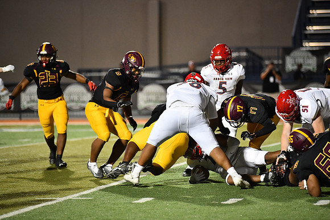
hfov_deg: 10.3
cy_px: 110
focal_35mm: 200
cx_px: 165
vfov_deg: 6.9
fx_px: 1834
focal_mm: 200
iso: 5600
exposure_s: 1/1250
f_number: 2.8
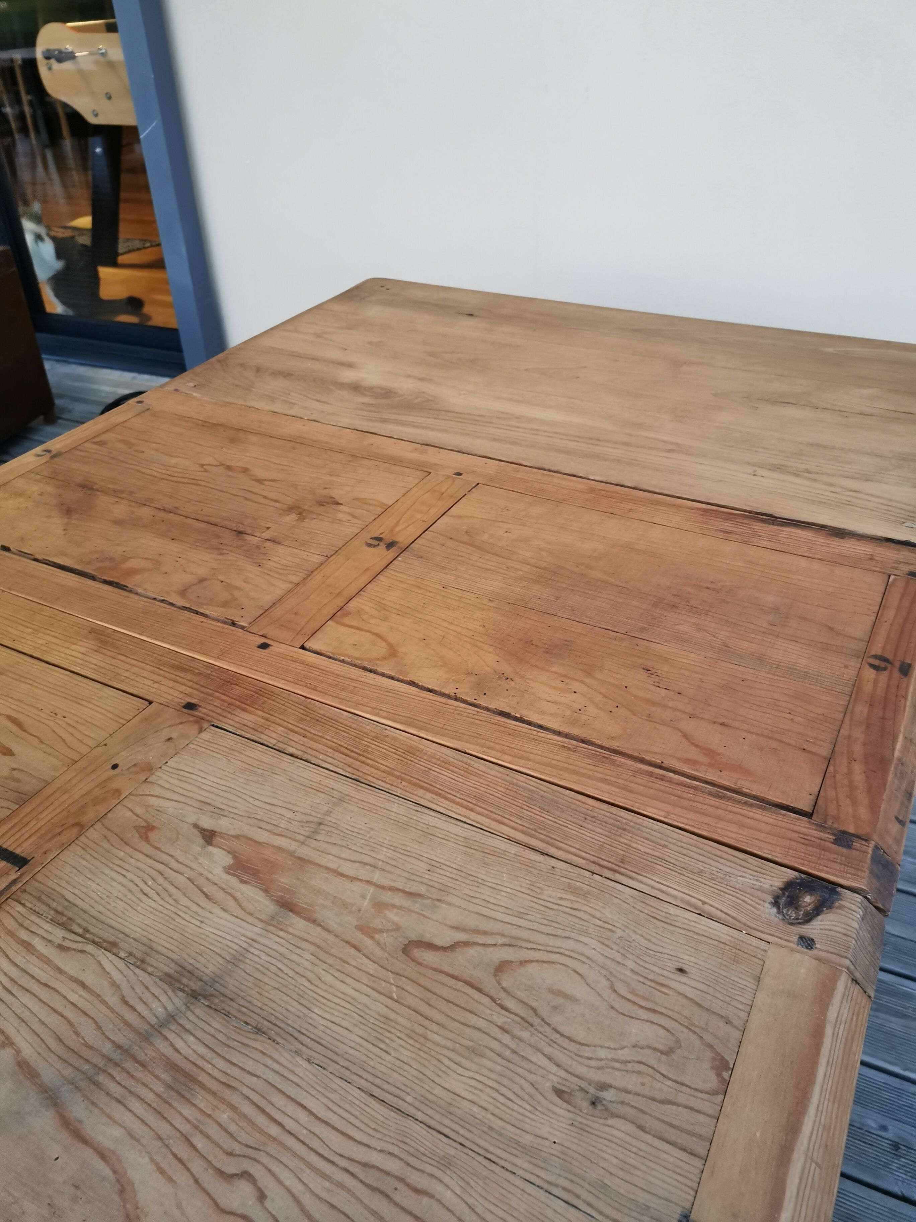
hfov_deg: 51.4
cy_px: 611
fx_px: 953
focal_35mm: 27
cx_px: 458
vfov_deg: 65.3
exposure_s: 1/33.3
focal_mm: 5.58
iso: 320
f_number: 1.8
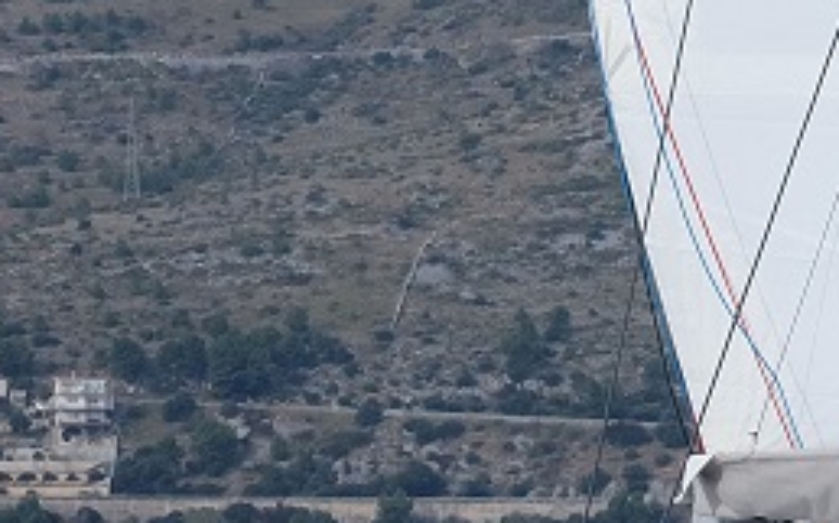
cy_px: 888
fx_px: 7199
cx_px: 1532
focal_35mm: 315
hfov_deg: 6.5
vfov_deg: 4.1
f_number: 10
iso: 400
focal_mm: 50
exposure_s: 1/400
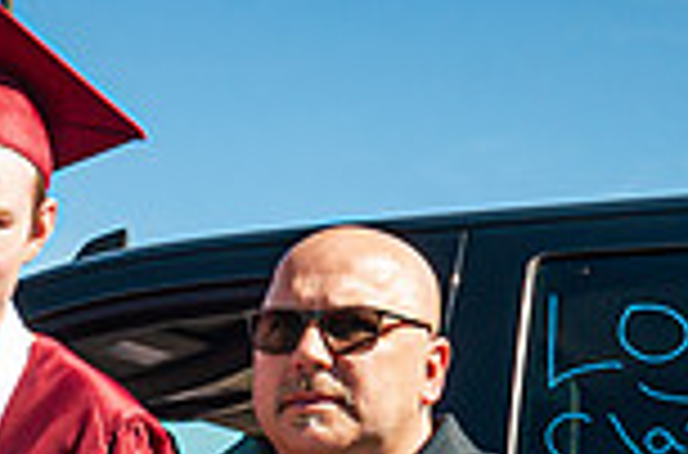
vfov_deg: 11.7
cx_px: 99
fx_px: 2172
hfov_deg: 17.8
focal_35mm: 114
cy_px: 564
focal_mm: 20
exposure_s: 1/320
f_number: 9
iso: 200
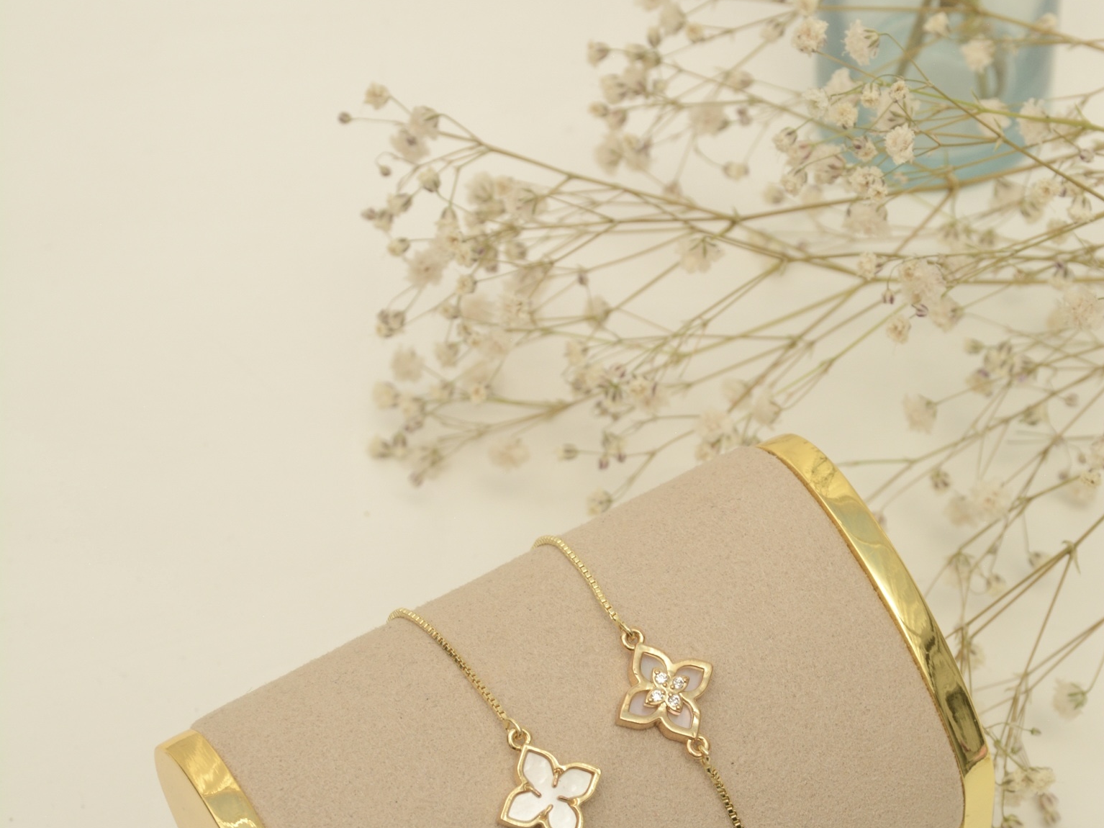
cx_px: 552
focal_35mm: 104
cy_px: 739
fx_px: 3316
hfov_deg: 18.9
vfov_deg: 14.1
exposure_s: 1/500
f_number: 11
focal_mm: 48
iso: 500
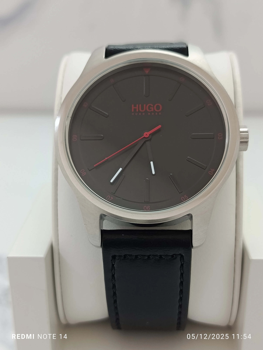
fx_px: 486
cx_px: 132
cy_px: 175
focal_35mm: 48
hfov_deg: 30.3
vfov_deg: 39.7
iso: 571
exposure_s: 1/100
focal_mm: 5.24
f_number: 1.7
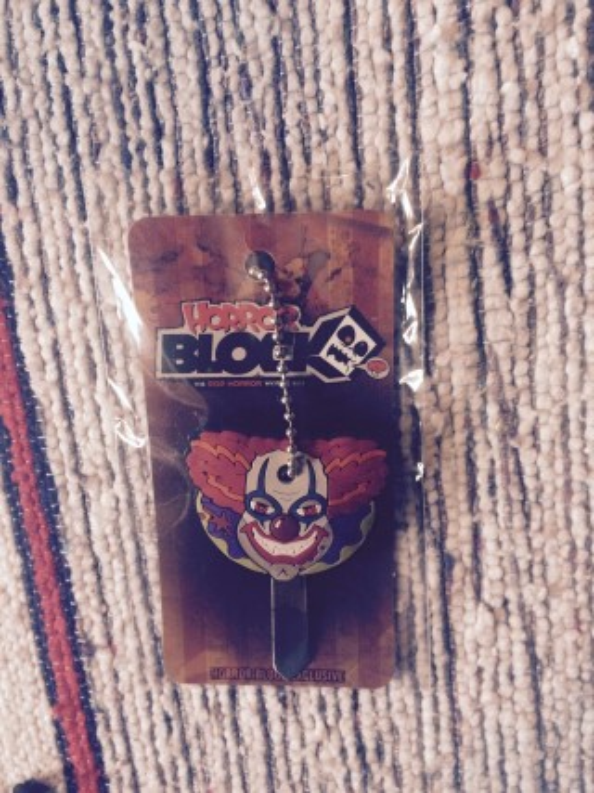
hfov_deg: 48.2
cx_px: 297
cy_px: 396
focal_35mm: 29
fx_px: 664
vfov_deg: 61.7
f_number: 2.2
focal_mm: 4.15
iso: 250
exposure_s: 1/30
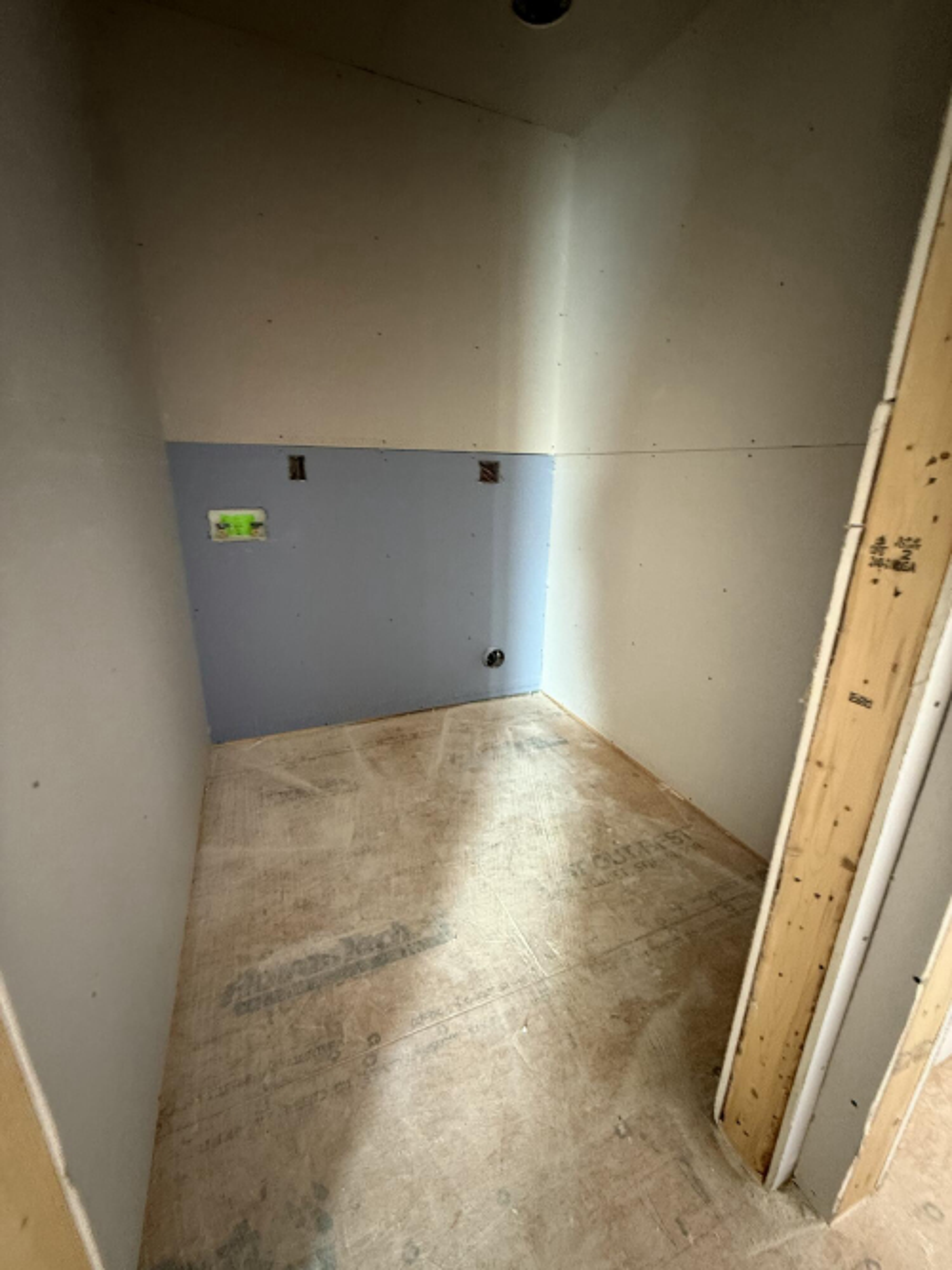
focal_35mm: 14
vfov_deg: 102.1
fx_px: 514
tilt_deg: -16.9
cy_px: 635
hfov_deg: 85.7
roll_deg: -2.2
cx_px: 476
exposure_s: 1/17
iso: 500
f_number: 2.2
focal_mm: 2.22
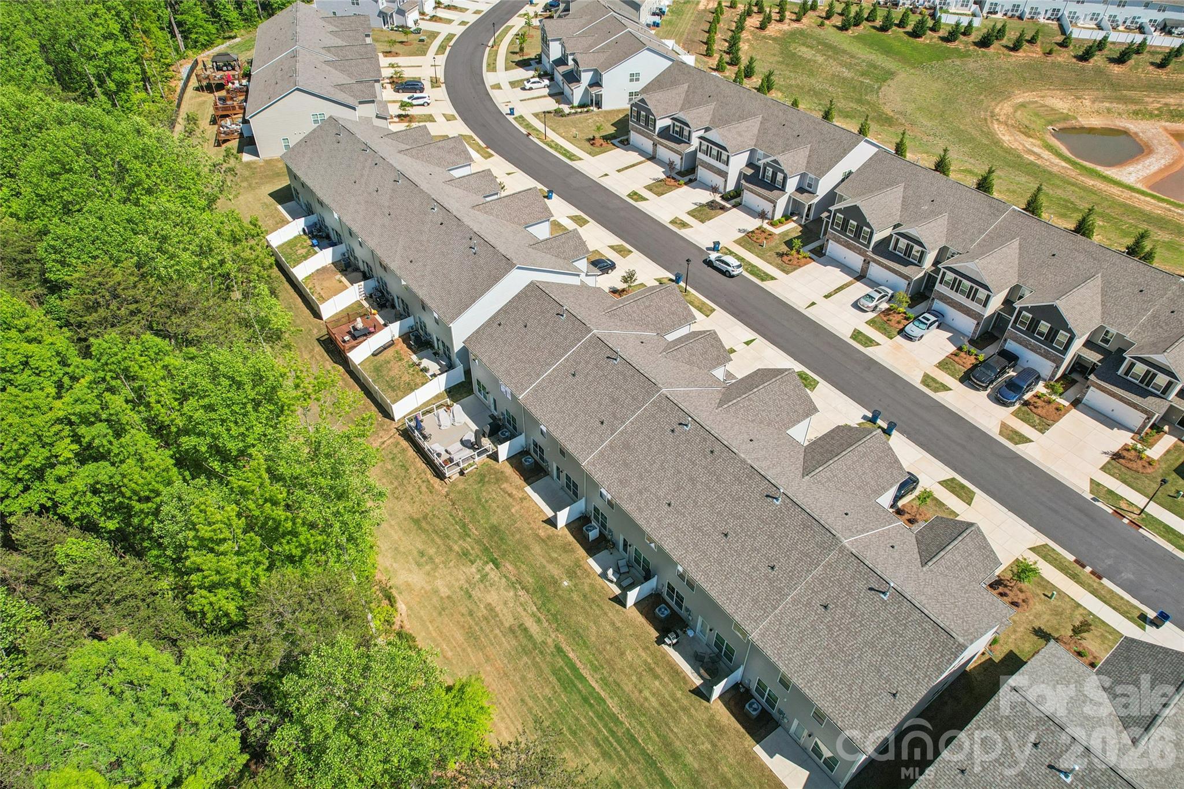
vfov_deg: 57.2
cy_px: 394
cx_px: 592
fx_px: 723
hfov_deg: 78.6
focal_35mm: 22
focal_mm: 8.4
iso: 140
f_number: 2.8
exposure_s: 1/320
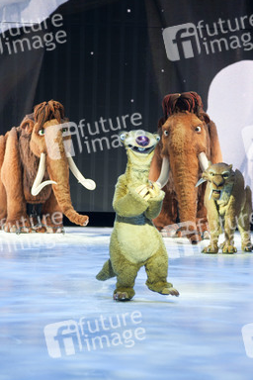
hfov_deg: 9.1
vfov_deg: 13.6
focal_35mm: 151
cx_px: 124
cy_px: 186
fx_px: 1592
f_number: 3.2
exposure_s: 1/200
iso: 2000
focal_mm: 145
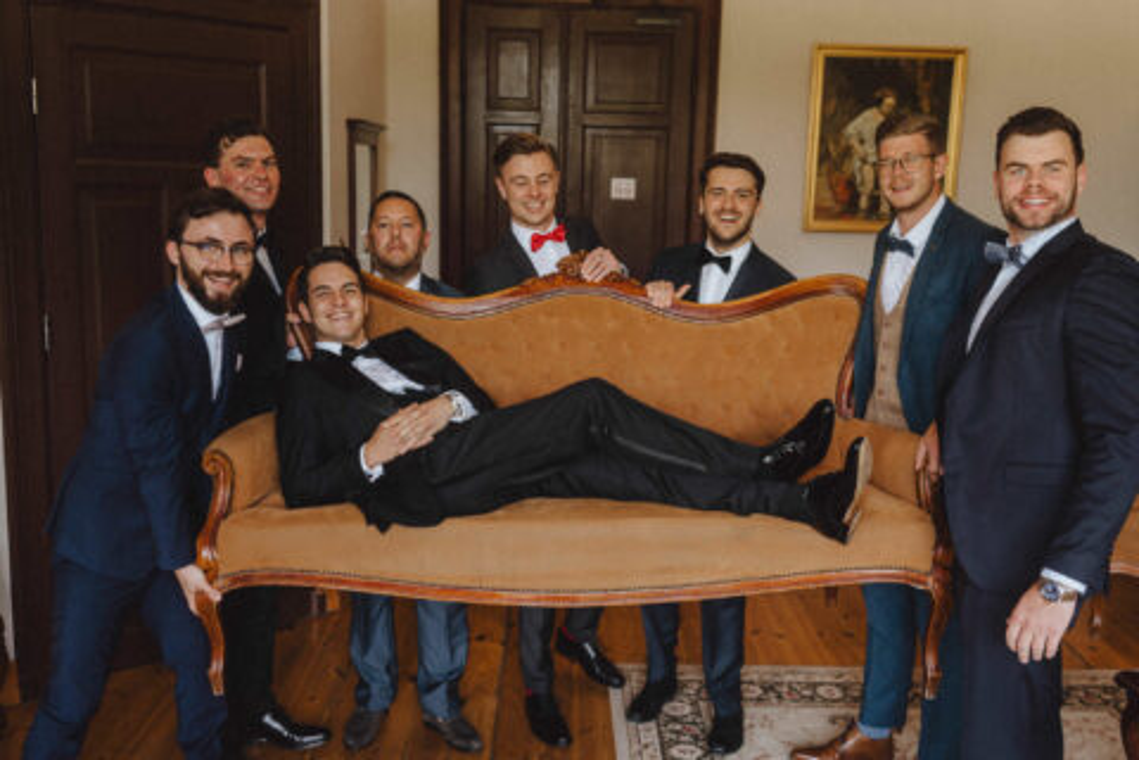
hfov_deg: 53.3
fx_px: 1134
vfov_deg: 37.0
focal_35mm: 36
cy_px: 380
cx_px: 570
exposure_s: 1/200
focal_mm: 35
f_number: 2.2
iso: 320
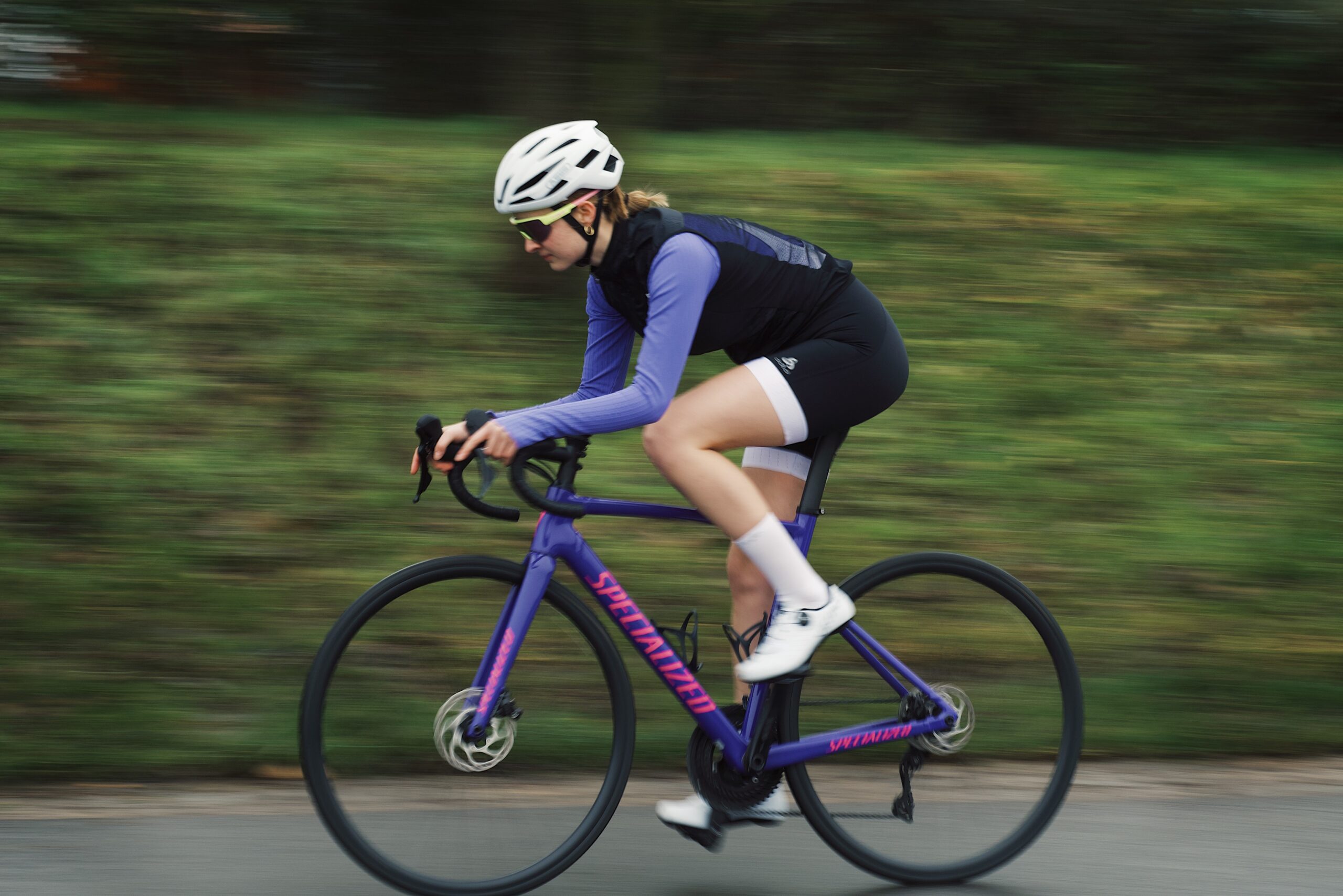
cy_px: 448
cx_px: 672
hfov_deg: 20.4
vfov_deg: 13.7
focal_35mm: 100
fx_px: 3730
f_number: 10
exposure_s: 1/40
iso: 200
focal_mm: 50
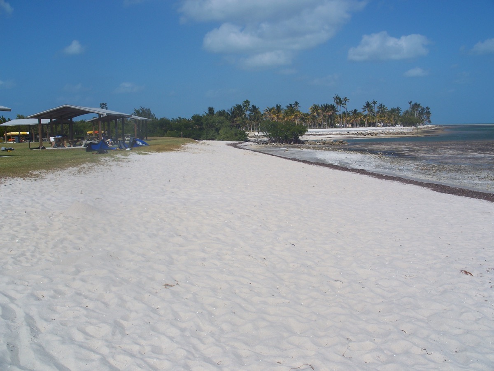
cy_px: 186
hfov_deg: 50.1
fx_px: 528
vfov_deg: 38.7
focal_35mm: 37
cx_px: 247
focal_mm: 7.8
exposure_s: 1/640
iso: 64
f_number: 5.6
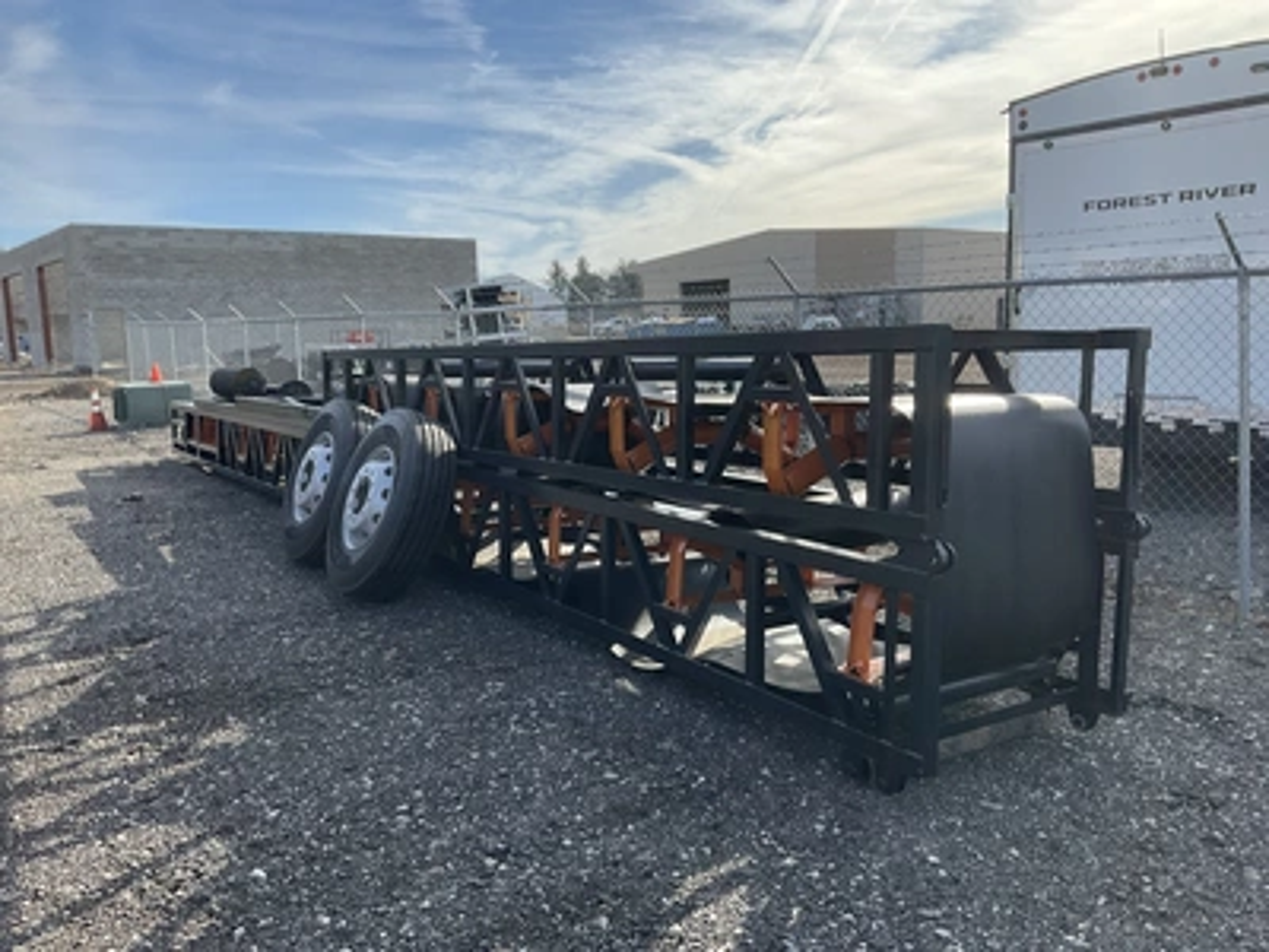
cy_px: 476
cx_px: 634
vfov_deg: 48.2
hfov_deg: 61.7
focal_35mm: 29
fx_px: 1063
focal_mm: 3
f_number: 1.8
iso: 25
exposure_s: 1/1577
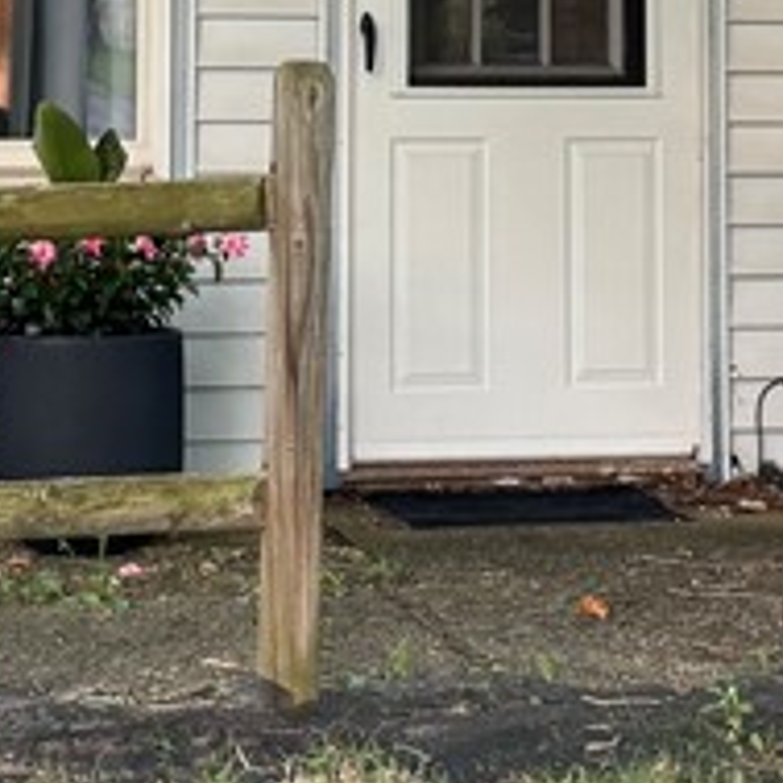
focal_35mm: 115
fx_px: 2943
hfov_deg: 15.1
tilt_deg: +2.9
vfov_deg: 14.7
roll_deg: -1.0
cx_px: 278
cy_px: -106
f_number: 1.78
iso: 200
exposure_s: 1/101
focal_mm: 6.76
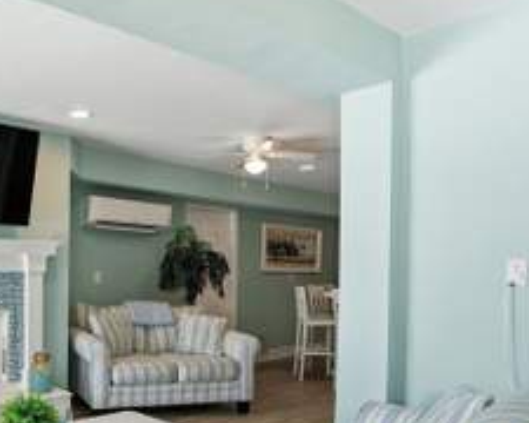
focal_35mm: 32
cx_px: 59
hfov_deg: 49.9
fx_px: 501
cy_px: 267
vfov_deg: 45.4
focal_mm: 16
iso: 400
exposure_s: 1/160
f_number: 9
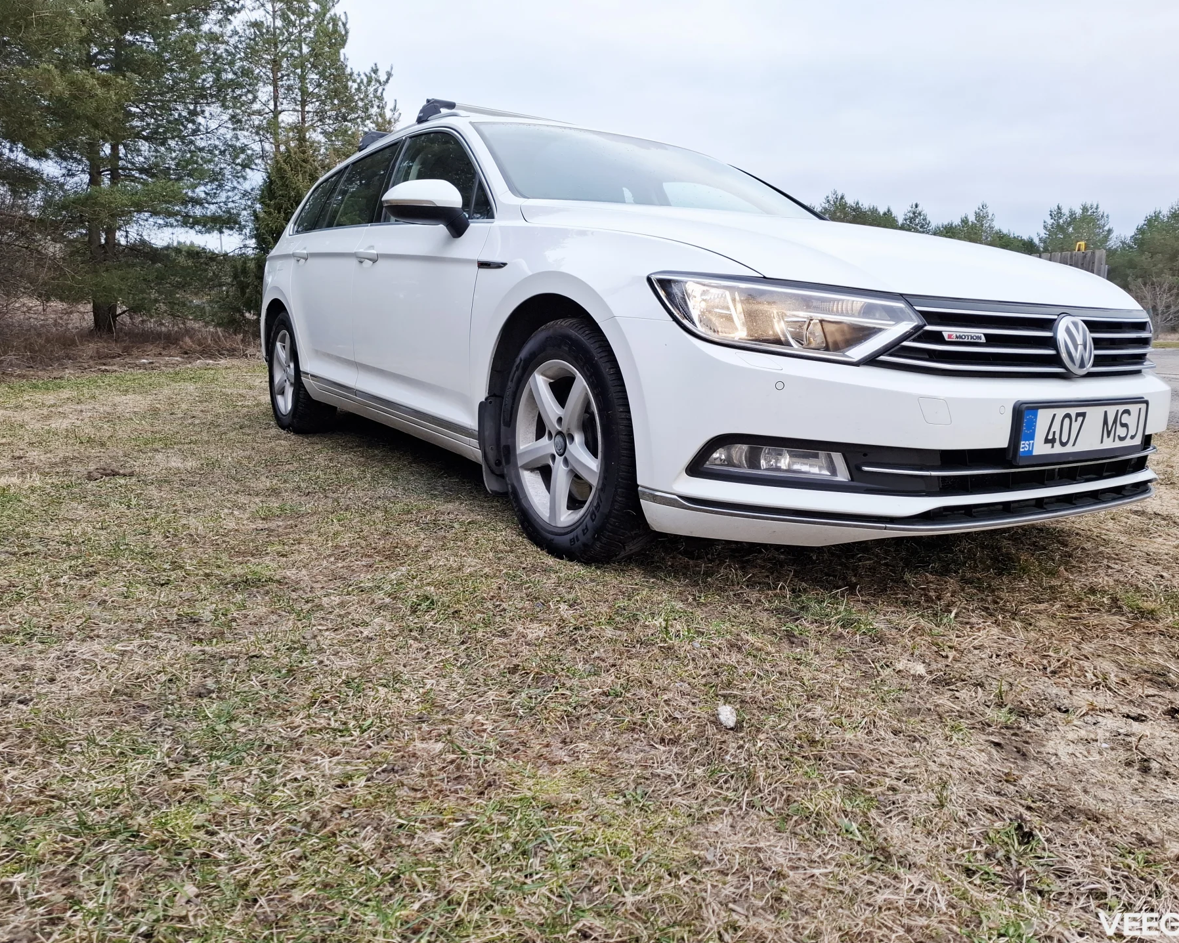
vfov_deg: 58.8
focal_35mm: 24
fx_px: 837
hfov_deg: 70.3
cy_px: 471
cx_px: 588
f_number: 1.8
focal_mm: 5.54
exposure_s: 1/132
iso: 50
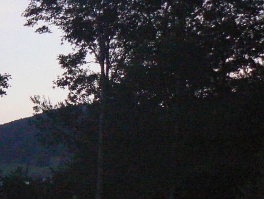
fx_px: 794
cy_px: 276
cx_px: -48
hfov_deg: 18.0
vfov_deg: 13.6
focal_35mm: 104
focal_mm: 6
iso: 400
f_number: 2.8
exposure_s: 1/250
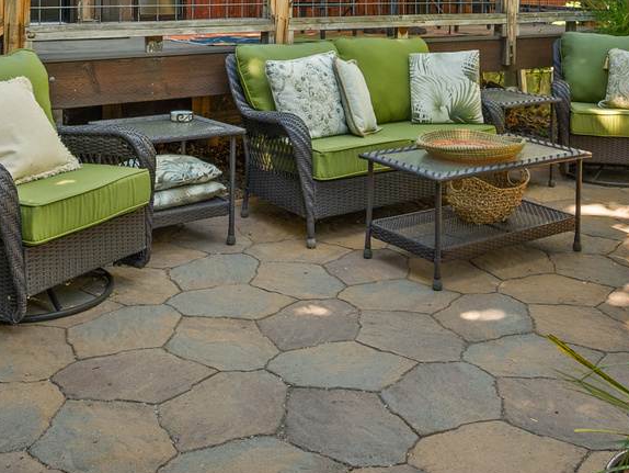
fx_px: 873
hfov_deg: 39.6
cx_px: 346
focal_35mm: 48
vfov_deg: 28.3
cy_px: -12
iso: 400
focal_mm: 14
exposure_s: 1/15
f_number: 7.1
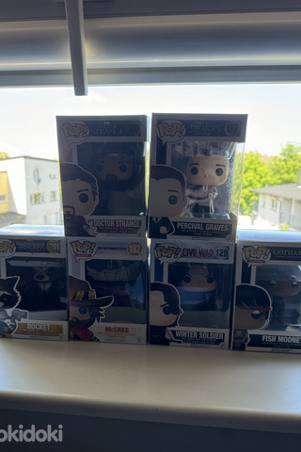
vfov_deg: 69.4
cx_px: 145
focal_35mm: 26
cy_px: 231
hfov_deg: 49.5
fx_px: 326
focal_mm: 6.76
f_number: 1.78
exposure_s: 1/121
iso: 80
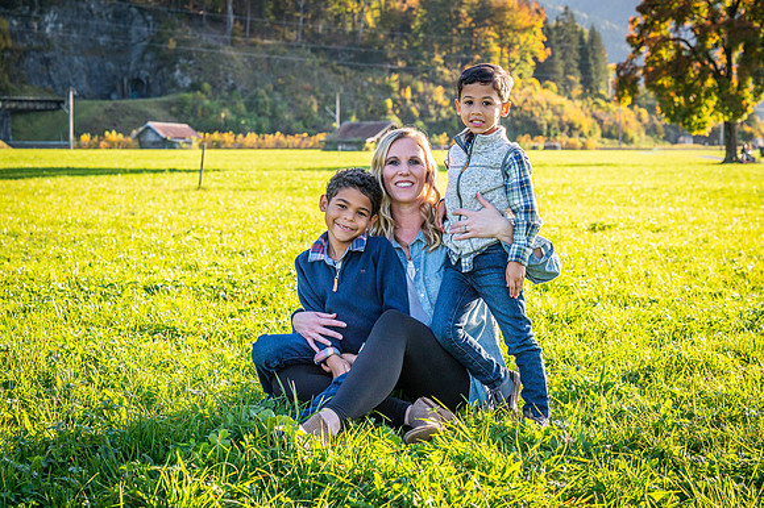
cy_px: 254
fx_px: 1485
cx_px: 382
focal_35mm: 70
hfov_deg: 28.9
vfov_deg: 19.4
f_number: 7.1
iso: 400
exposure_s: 1/800
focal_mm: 70
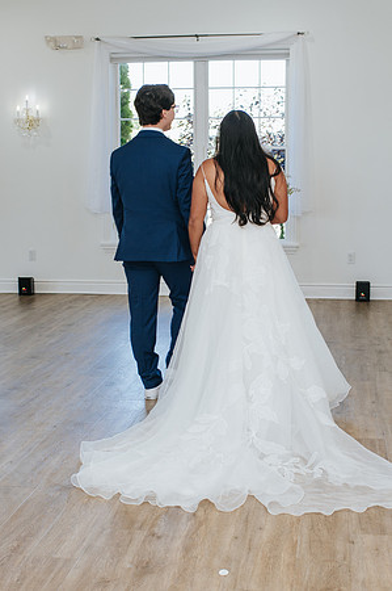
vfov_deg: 34.8
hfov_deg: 23.6
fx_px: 940
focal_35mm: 57
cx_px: 188
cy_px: 321
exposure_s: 1/200
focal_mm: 35
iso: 500
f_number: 3.5
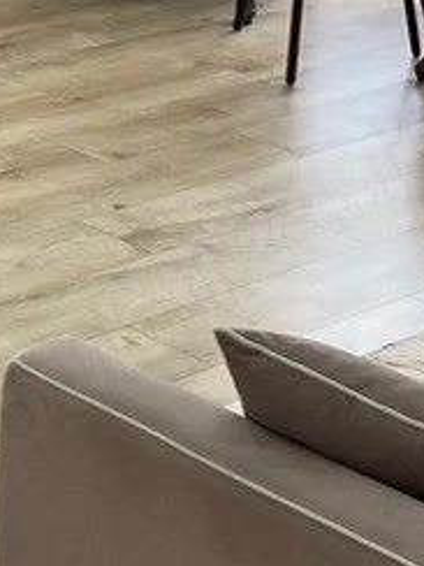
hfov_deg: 10.1
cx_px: -222
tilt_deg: -8.7
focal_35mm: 142
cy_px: -239
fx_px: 2319
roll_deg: -0.1
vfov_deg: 13.2
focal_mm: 4.25
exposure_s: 1/100
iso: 100
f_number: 1.8
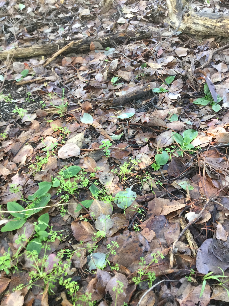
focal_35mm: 31
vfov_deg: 58.4
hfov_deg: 45.4
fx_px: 273
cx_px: 114
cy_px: 153
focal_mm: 3.3
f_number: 2.4
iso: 100
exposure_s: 1/33
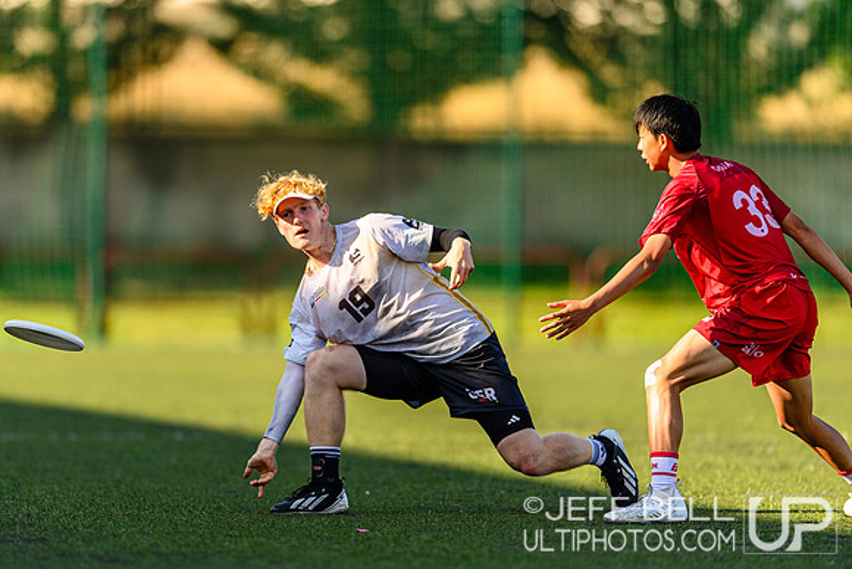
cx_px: 356
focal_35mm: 465
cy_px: 284
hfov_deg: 4.4
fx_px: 11016
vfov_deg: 3.0
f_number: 3.2
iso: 140
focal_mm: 400
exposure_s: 1/1250
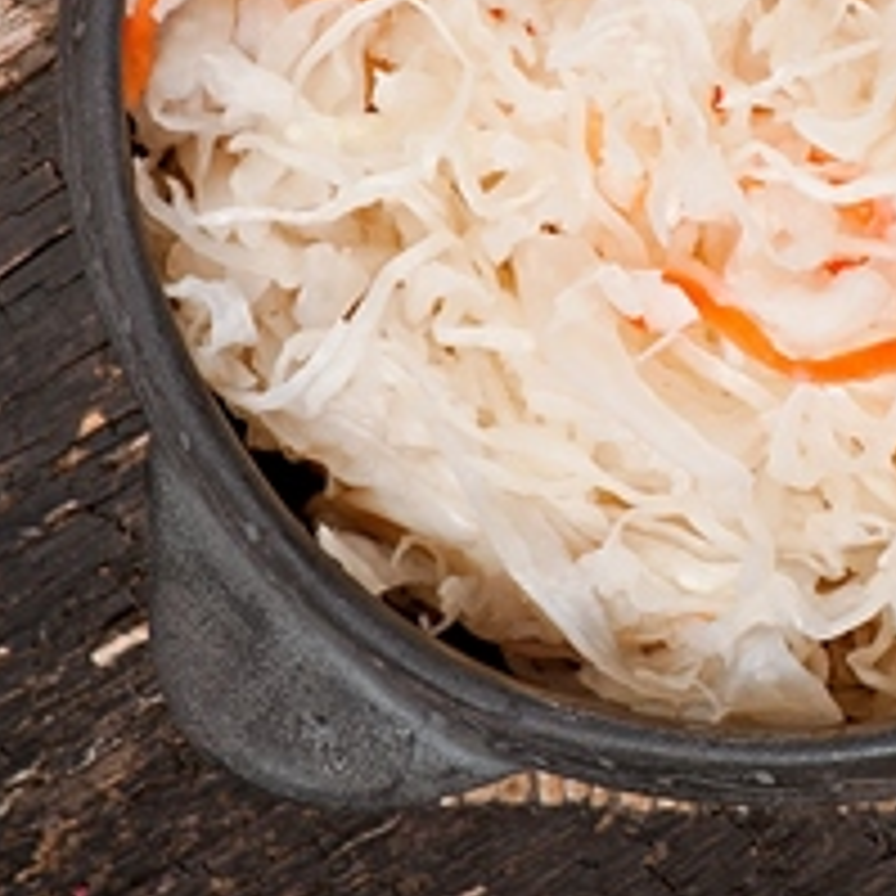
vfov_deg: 4.3
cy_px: 36
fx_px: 11869
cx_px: 1153
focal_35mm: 405
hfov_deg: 4.3
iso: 100
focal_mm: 105
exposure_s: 1/200
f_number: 13
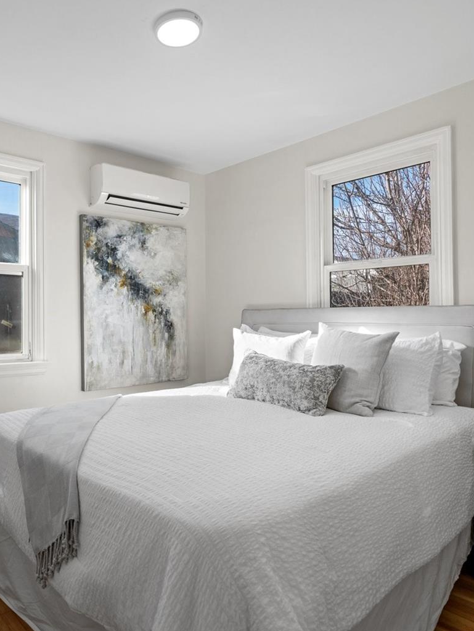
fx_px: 438
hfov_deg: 54.5
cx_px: 126
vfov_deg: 71.6
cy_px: 322
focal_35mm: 24
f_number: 6.3
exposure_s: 1/30
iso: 400
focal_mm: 16
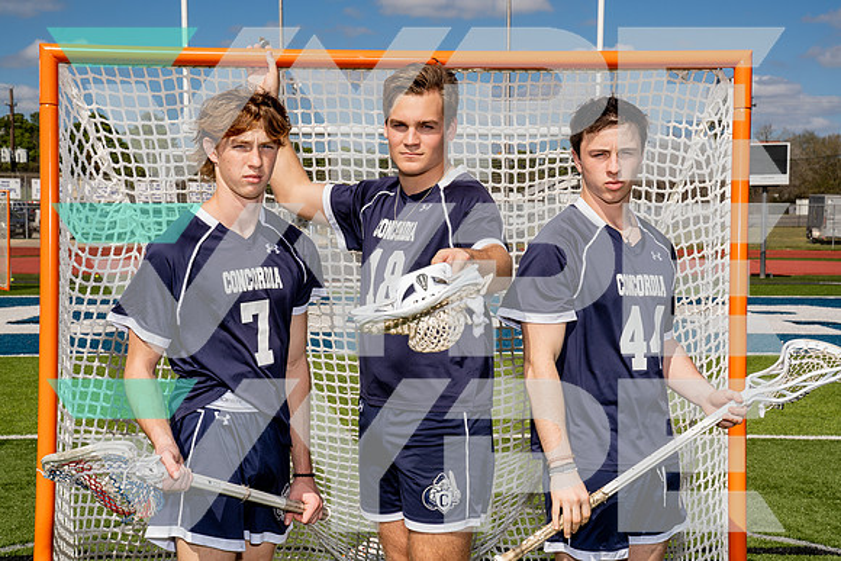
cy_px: 280
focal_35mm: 51
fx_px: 1192
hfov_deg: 38.9
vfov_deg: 26.5
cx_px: 420
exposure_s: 1/250
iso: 100
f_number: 11
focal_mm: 51
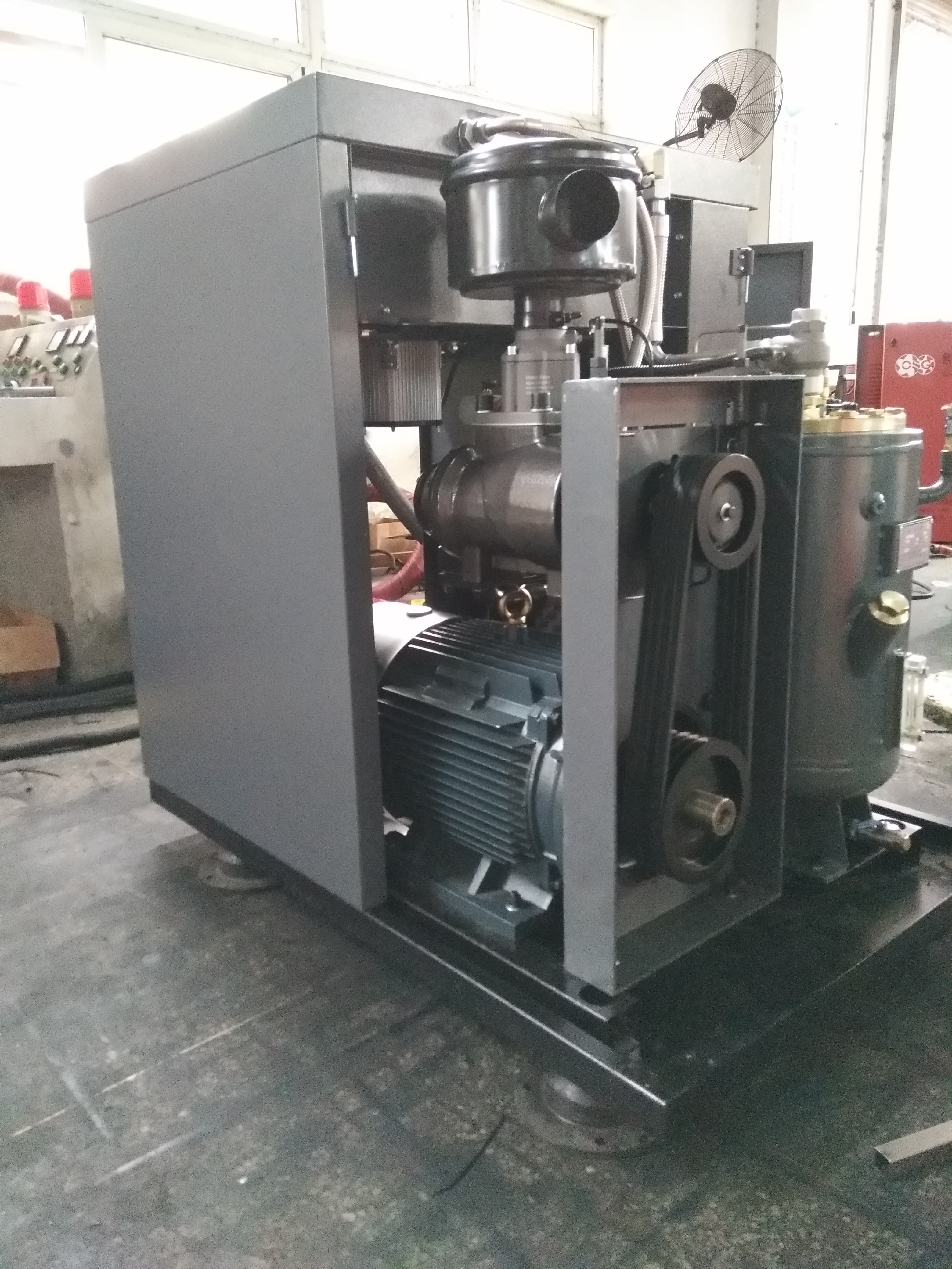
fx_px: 770
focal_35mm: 21
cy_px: 634
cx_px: 476
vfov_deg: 79.0
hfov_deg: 63.4
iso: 1009
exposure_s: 1/33.3
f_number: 2.2
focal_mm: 3.66
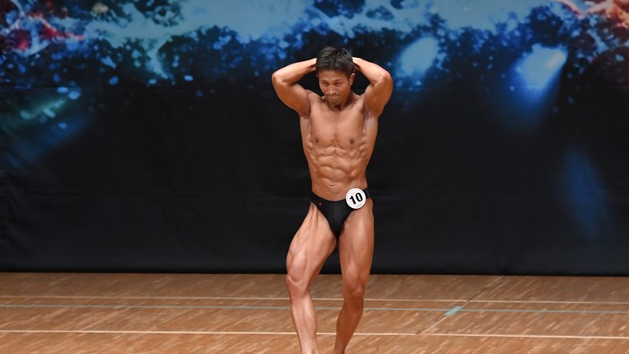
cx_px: 314
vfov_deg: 4.3
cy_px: 202
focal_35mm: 284
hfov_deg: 7.6
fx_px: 4738
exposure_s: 1/400
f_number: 5.6
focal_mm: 180
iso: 5000
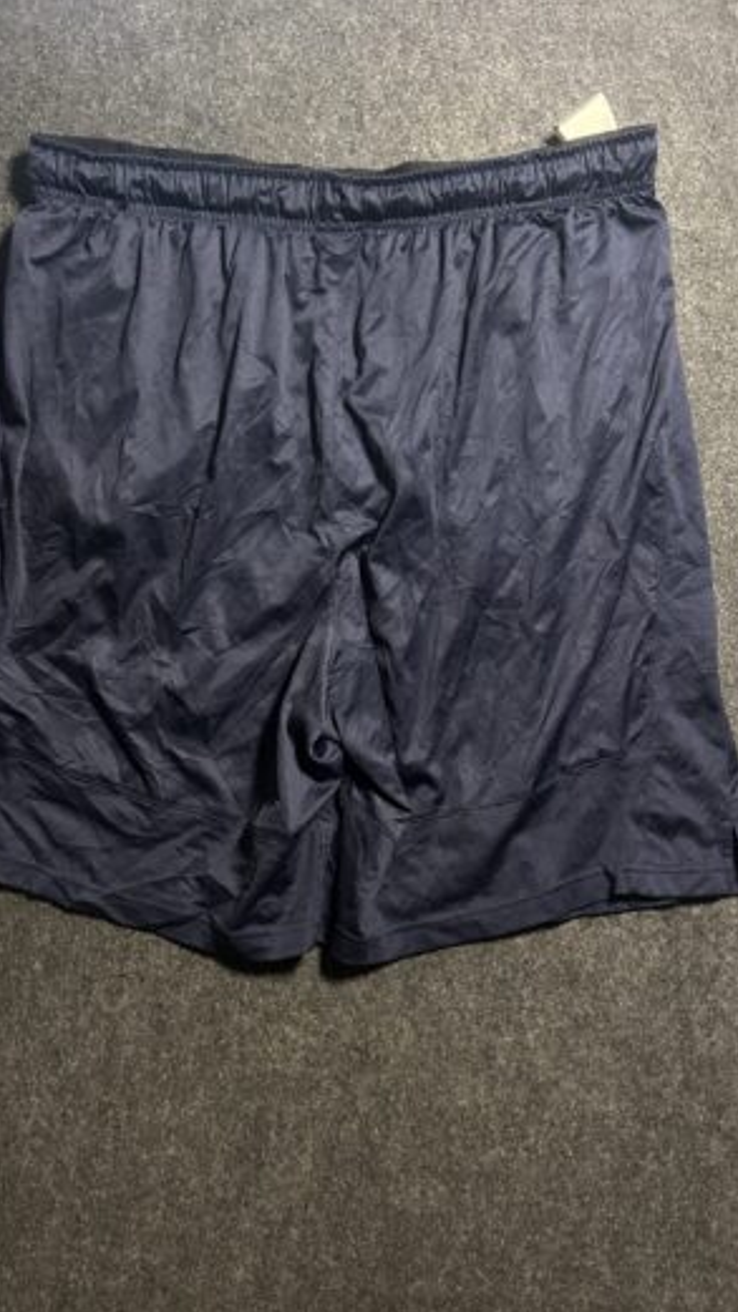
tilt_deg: -62.1
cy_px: 666
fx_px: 1009
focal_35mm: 29
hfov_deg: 40.1
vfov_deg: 66.1
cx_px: 317
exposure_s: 1/33
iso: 500
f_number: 1.5
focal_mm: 5.7
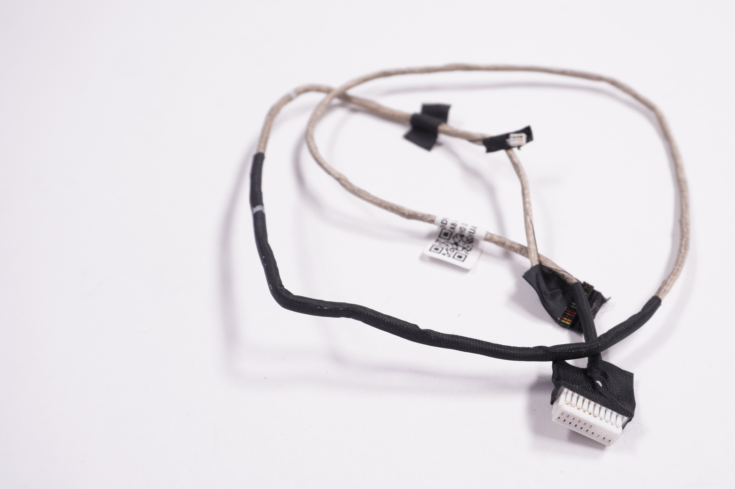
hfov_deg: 45.0
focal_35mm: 43
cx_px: 466
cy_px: 257
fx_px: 877
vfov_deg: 31.1
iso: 400
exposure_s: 1/250
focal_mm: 22
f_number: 5.6
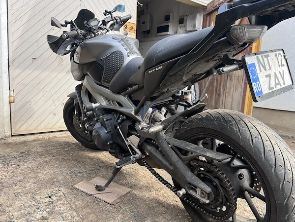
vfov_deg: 53.1
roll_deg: -2.6
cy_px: 111
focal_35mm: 26
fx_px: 222
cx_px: 148
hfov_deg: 67.3
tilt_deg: -8.2
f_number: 1.6
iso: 50
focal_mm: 5.1
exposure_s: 1/357
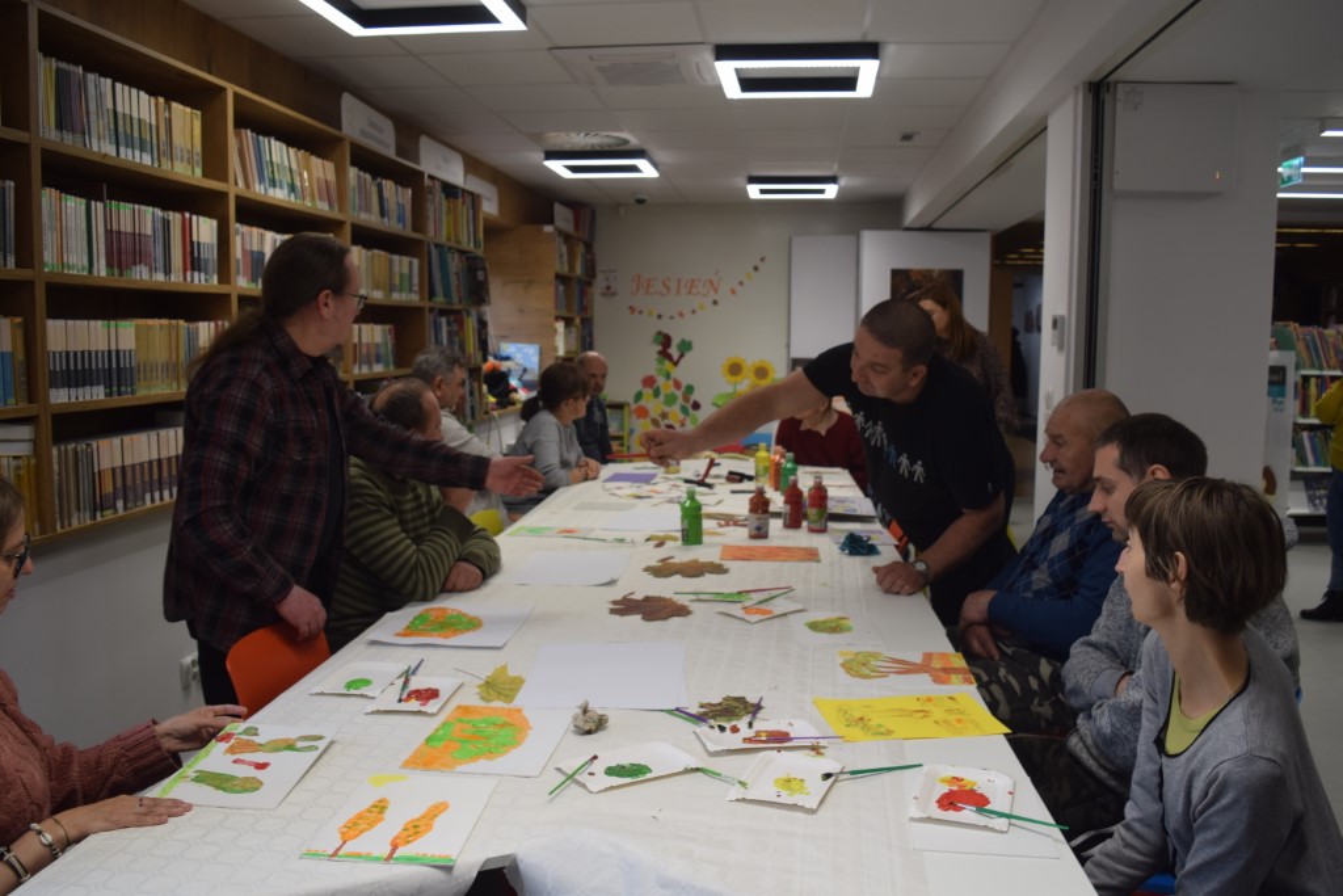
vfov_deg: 43.6
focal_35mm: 30
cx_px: 672
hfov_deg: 61.9
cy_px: 448
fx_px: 1119
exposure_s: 1/100
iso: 400
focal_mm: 20
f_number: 5
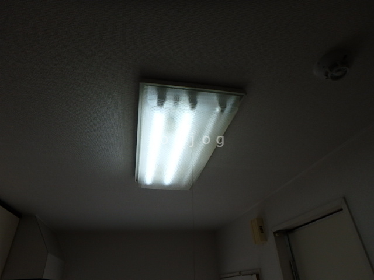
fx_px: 227
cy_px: 140
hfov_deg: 79.0
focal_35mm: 21
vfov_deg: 63.4
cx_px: 187
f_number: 3.5
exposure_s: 1/160
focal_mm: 3.7
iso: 125
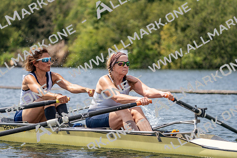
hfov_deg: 10.3
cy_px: 79
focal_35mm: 200
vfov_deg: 6.9
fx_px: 1317
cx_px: 118
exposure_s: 1/1600
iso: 200
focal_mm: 200
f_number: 5.6
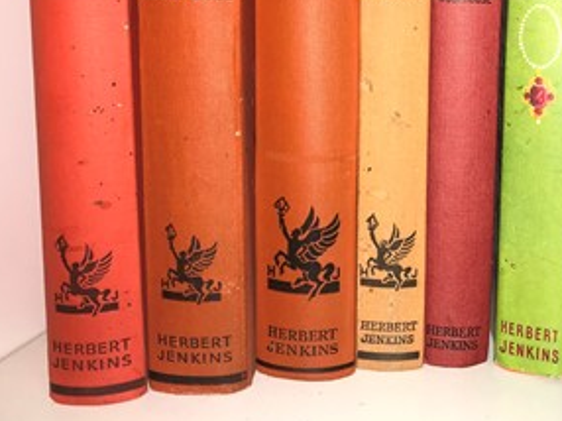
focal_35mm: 49
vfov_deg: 28.7
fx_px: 795
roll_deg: -1.8
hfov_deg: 38.2
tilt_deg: -8.7
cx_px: 407
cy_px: 60
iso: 20
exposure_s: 1/67
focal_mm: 3.99
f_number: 1.8
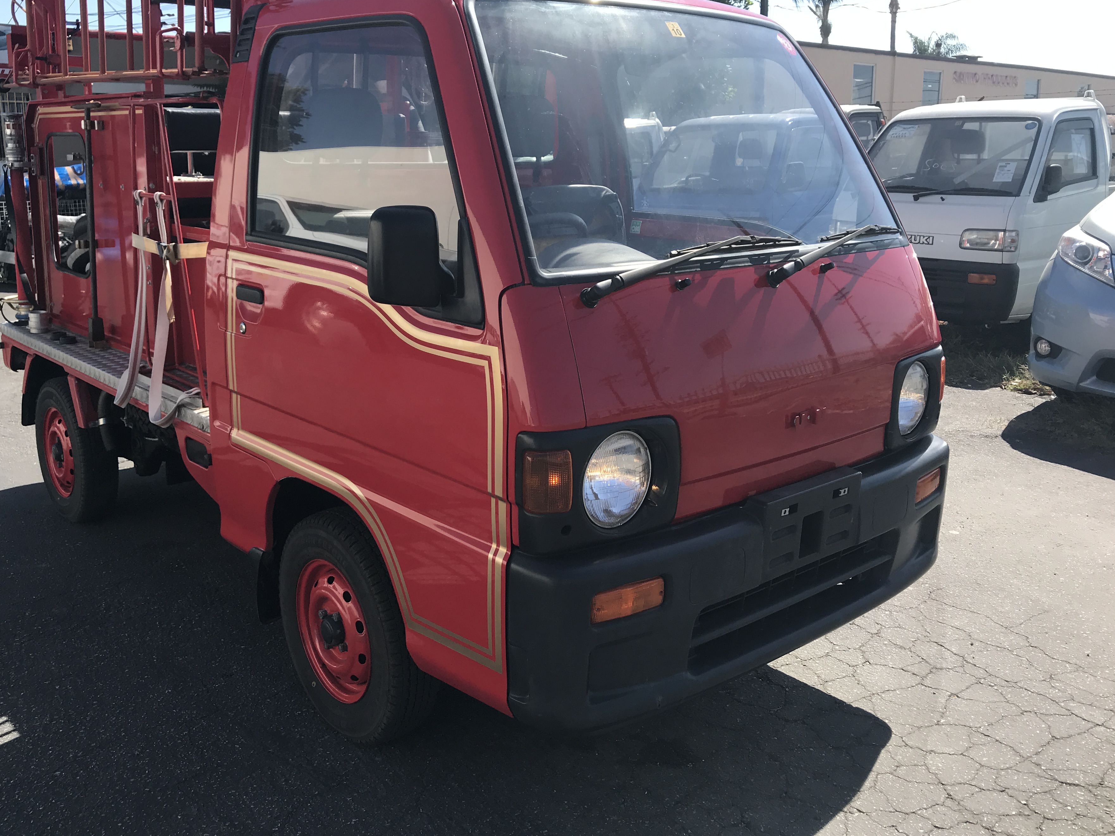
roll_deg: +1.6
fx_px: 1031
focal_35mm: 32
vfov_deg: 44.1
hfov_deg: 56.7
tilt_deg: -10.8
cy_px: 380
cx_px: 496
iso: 20
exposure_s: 1/1076
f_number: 1.8
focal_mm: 3.99
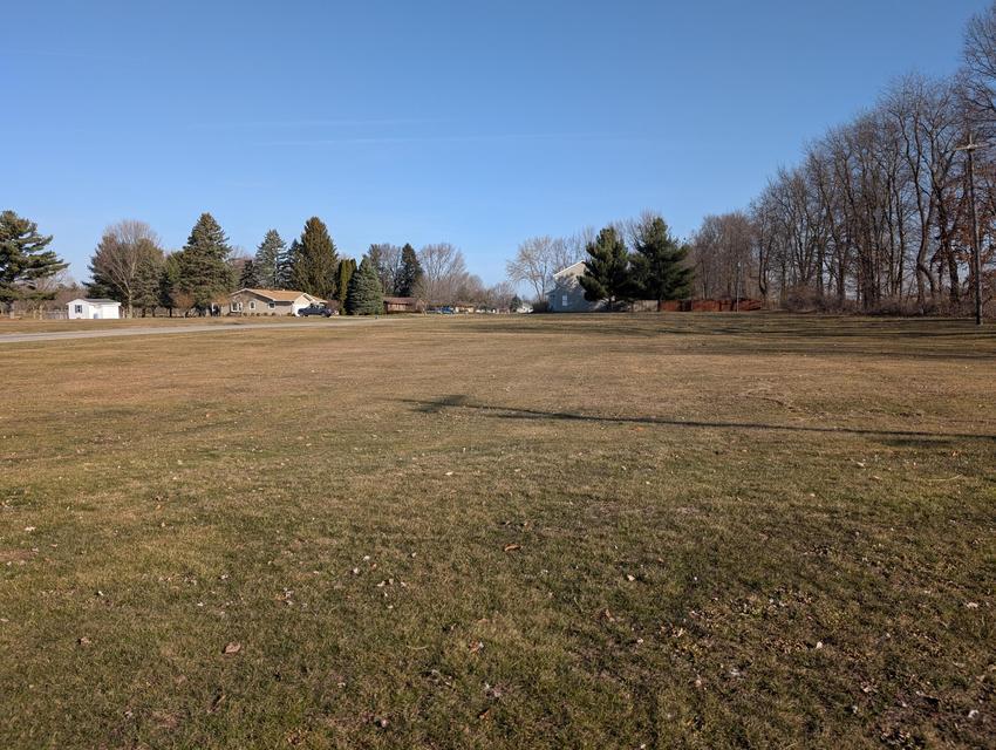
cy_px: 375
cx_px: 498
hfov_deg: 71.5
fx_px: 692
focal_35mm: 24
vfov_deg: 56.9
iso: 20
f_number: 1.68
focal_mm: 6.9
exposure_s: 1/957
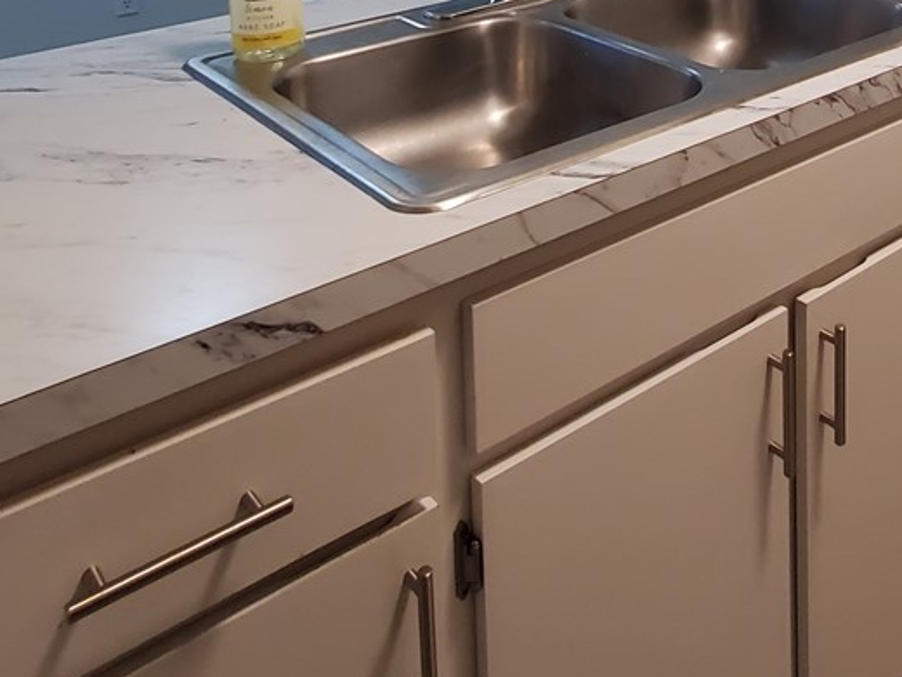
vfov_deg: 29.1
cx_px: 742
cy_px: -203
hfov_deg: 44.2
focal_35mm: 40
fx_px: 1042
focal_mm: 1.8
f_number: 2.2
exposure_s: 1/60
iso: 200
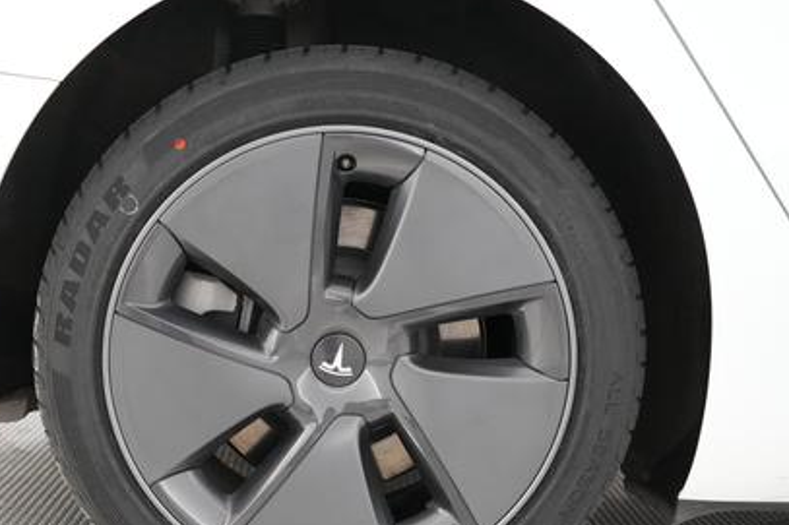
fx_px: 964
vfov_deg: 30.4
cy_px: 331
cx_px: 310
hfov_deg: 44.3
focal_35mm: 44
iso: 6400
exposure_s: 1/320
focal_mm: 28
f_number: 2.8
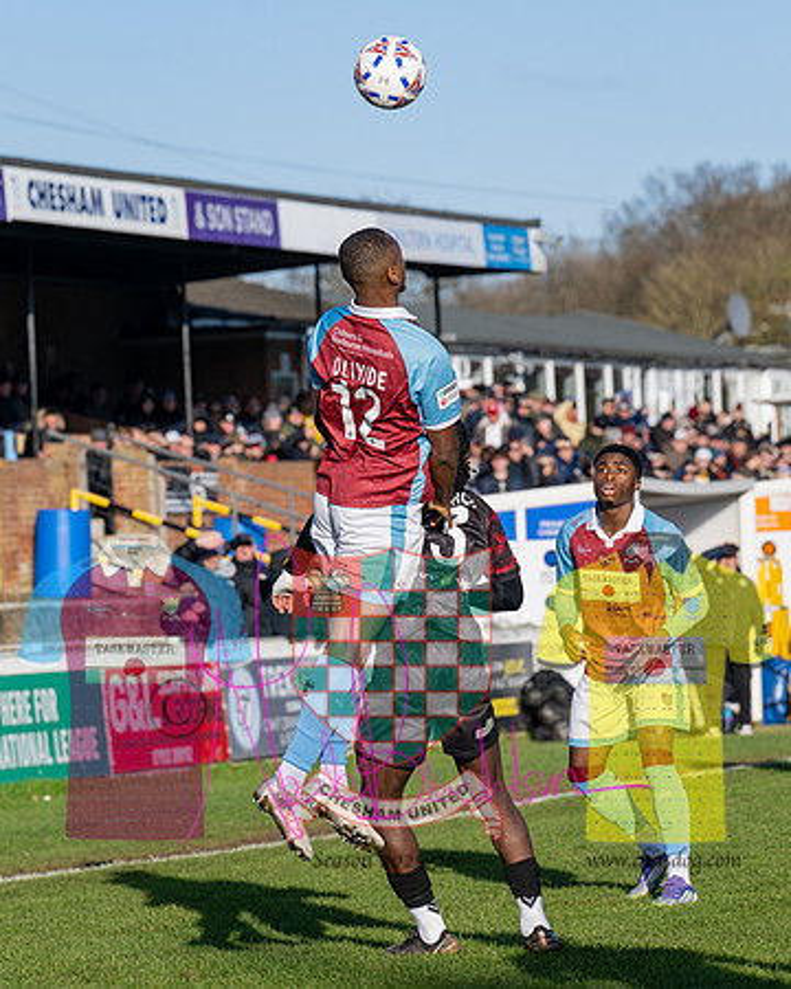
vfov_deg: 9.4
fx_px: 6024
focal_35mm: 206
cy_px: 491
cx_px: 177
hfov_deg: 7.5
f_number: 5
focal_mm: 140
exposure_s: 1/2500
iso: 320
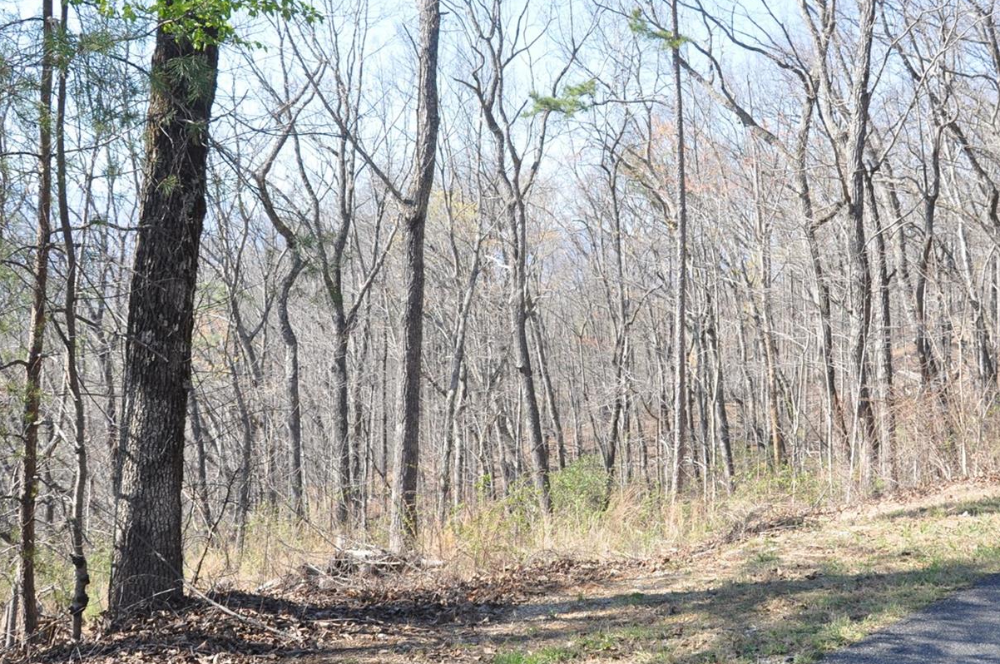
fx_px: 1276
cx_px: 611
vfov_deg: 29.1
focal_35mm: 46
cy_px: 275
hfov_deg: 42.5
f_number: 7.1
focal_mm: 18
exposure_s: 1/200
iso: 200
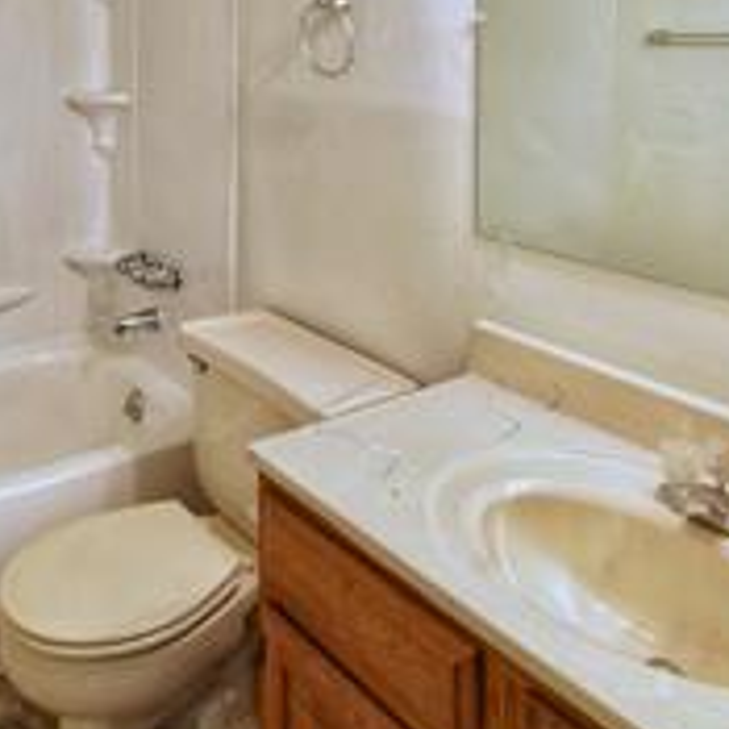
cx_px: 254
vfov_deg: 42.6
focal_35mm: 35
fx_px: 834
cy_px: 50
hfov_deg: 46.6
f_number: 11
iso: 100
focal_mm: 10
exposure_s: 1/1.6
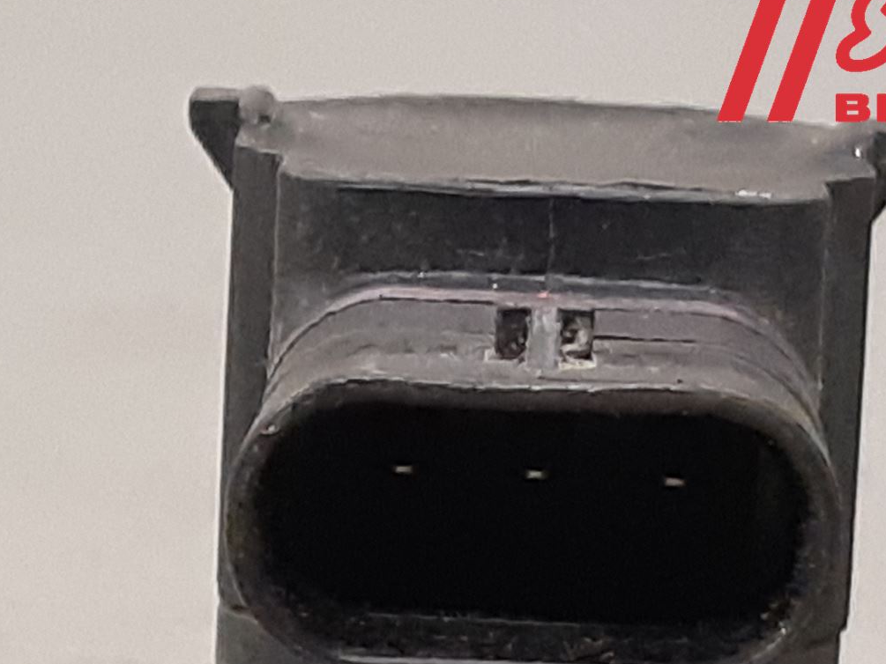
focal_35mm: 53
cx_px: 355
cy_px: 649
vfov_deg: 26.2
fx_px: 1357
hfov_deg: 36.0
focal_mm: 3.93
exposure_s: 1/50
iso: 250
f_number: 1.7
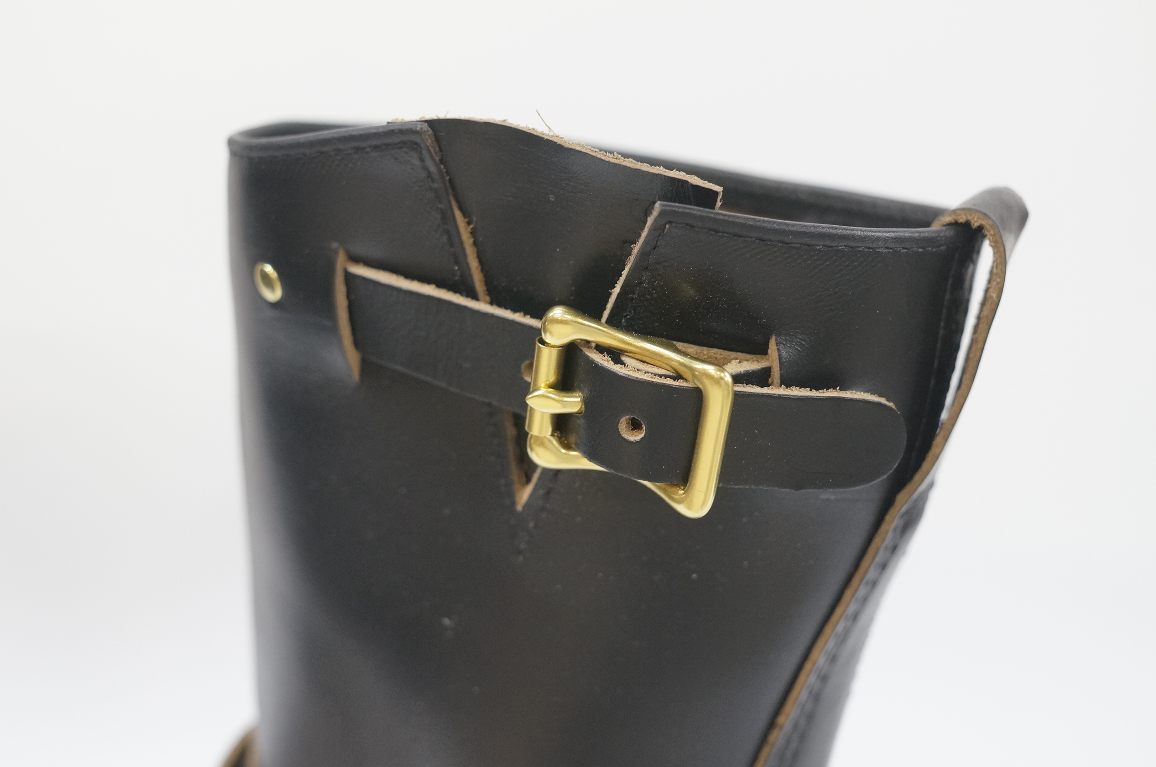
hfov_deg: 43.7
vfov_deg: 29.8
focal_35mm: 45
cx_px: 578
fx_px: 1443
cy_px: 384
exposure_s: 1/60
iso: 1250
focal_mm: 30
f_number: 4
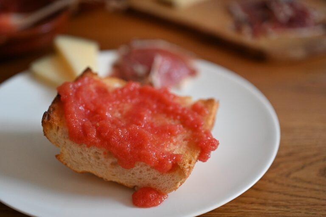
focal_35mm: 50
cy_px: 108
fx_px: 453
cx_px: 163
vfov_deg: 27.0
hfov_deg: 39.6
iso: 2800
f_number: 3.5
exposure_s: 1/125
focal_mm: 50
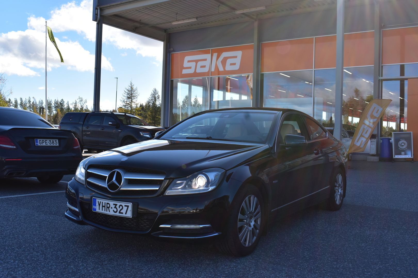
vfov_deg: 36.9
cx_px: 209
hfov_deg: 53.1
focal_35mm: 36
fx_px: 418
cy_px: 139
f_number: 11
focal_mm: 24
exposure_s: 1/500
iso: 400
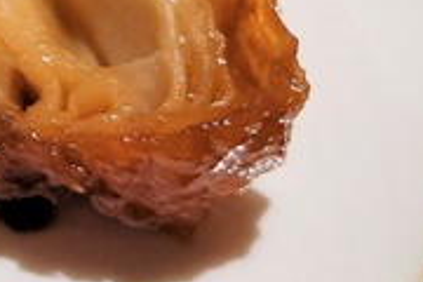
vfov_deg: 8.9
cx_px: -588
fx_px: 1762
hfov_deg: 11.4
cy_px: -181
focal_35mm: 150
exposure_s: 1/120
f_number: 1.8
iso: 125
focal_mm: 5.4
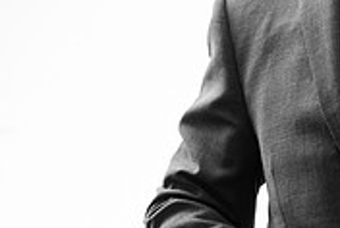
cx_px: 442
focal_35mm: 125
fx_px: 1183
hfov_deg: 15.6
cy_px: 314
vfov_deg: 10.7
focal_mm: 38
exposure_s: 1/500
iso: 500
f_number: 4
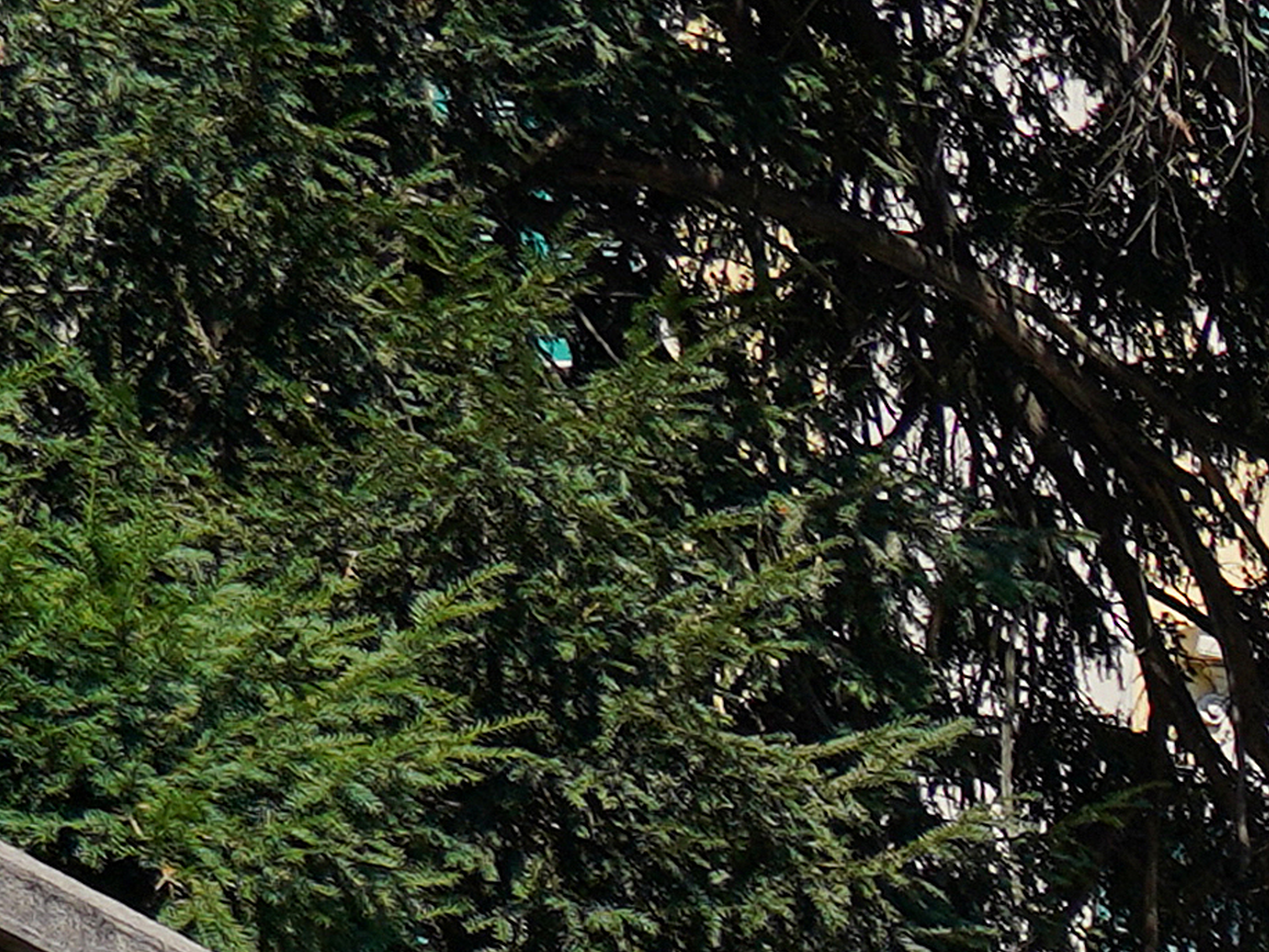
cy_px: 1726
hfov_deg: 9.4
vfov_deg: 9.4
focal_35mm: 151
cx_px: 4105
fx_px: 5536
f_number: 4.5
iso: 200
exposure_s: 1/1250
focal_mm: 24
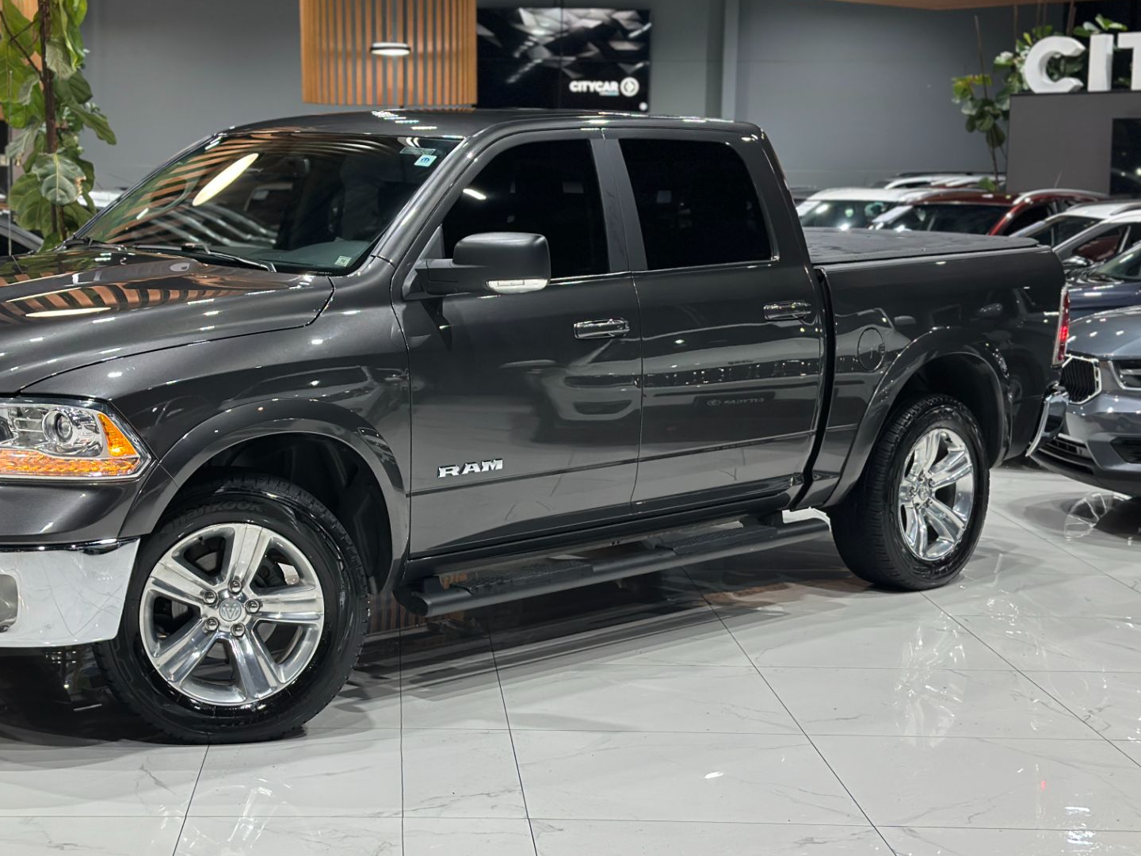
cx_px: 406
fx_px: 2110
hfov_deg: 30.1
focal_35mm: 64
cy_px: 414
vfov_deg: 22.9
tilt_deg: -7.1
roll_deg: -0.9
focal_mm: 6.86
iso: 100
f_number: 1.78
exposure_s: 1/60
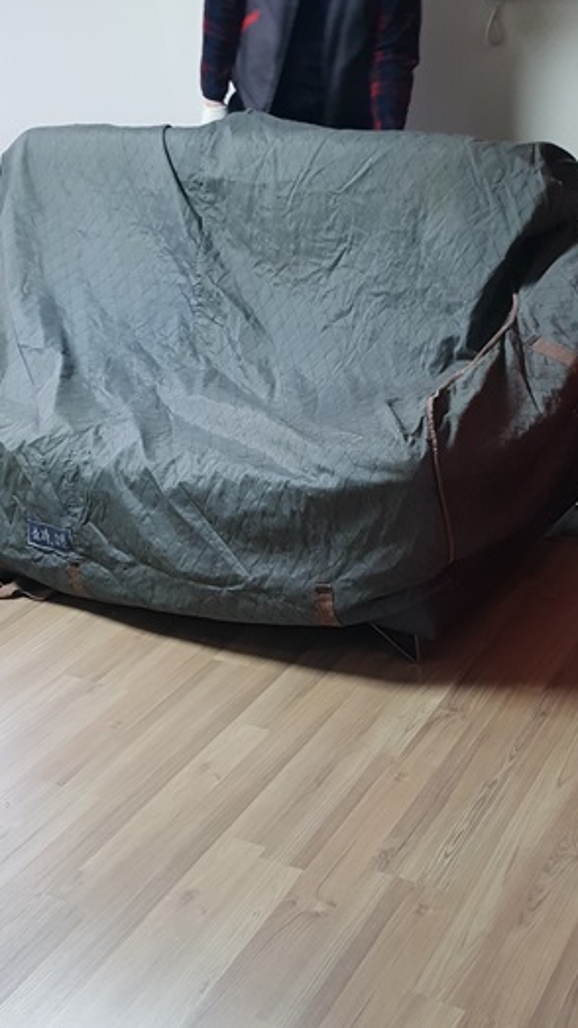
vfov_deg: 51.0
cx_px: 413
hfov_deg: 30.1
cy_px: 653
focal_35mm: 39
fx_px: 1063
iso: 250
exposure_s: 1/38
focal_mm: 4.3
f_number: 2.4
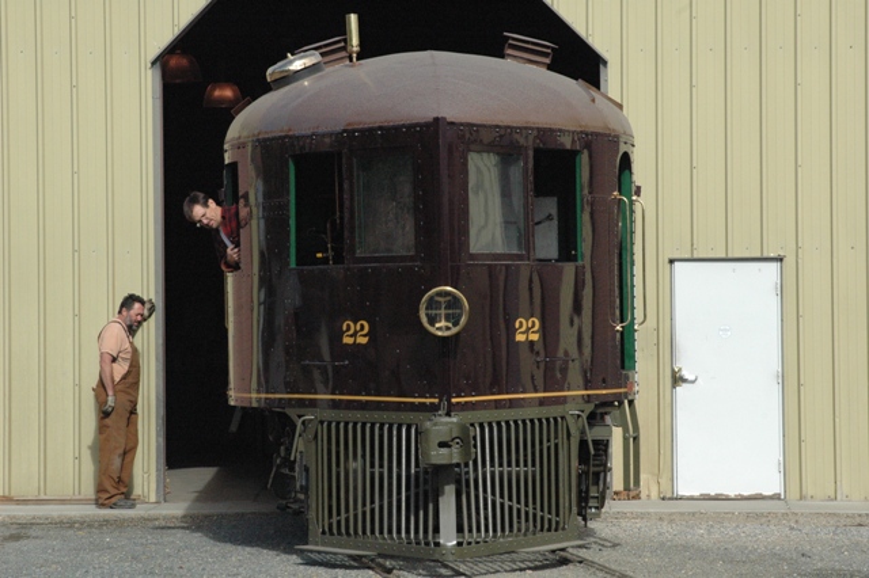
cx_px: 434
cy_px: 289
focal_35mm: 158
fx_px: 3800
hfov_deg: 13.0
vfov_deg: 8.7
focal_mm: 105
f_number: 10
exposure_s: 1/1600
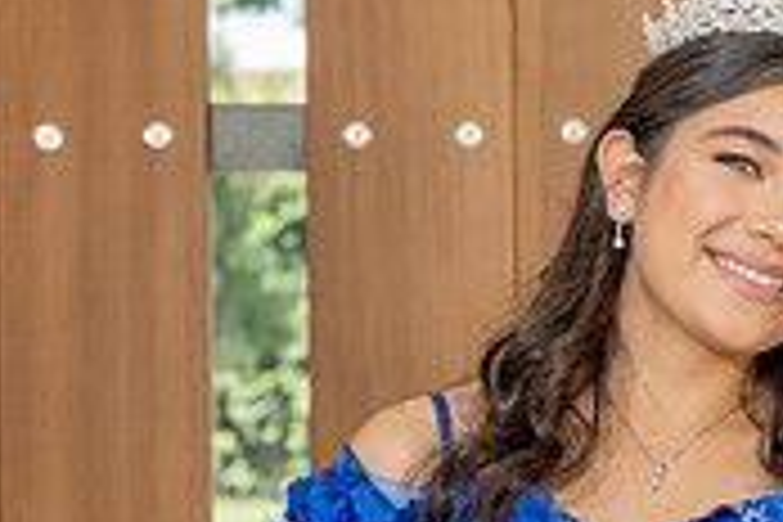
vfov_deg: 7.2
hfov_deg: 10.7
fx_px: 4154
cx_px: 800
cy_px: 430
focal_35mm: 191
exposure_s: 1/125
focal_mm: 45.7
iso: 125
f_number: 4.5
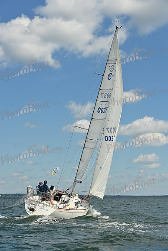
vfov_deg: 28.8
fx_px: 490
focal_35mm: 70
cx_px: 84
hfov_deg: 19.5
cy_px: 126
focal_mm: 70
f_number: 9
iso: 250
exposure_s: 1/1250
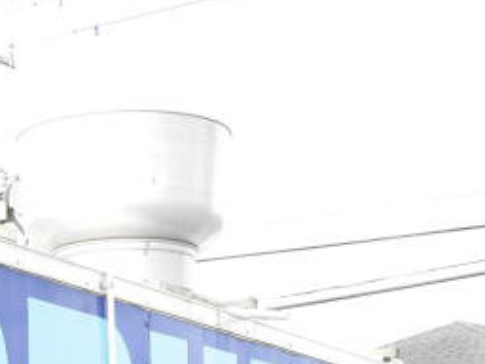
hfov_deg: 15.1
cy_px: 736
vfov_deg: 10.5
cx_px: 6
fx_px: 1803
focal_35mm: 129
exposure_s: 1/320
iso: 1600
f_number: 9
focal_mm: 25
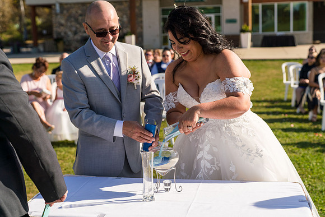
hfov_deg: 35.6
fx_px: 506
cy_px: 108
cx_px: 162
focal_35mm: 56
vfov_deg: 24.2
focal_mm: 56
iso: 250
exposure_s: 1/2000
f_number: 4
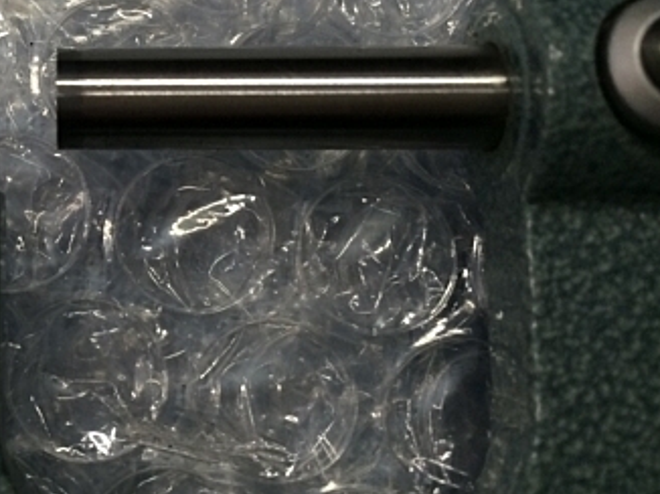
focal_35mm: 57
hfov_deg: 31.6
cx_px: 22
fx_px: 1086
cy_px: 105
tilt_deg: -78.8
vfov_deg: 25.2
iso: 64
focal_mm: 4.15
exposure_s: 1/30
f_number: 2.2
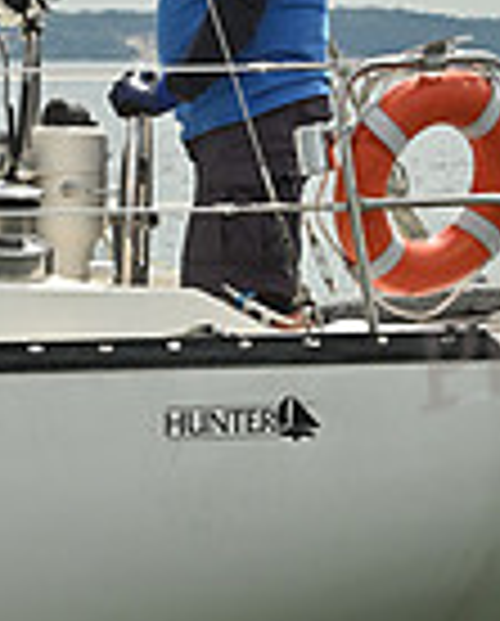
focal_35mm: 394
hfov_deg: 3.9
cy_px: 126
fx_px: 7264
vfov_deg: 4.9
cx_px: 182
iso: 320
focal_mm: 100
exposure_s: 1/1250
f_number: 10
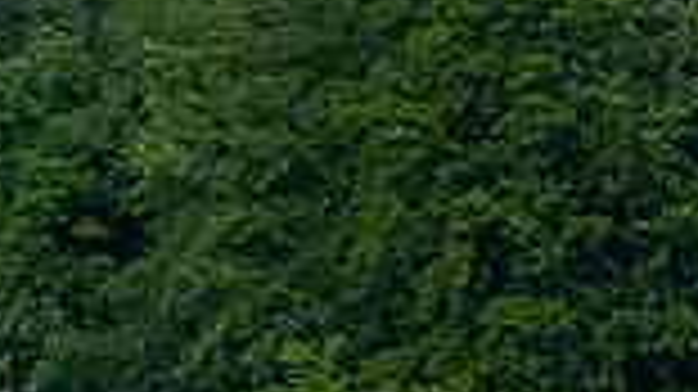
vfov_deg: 0.6
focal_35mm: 2176
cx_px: 912
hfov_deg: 1.0
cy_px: 550
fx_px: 40253
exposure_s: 1/800
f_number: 8
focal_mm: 280
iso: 200
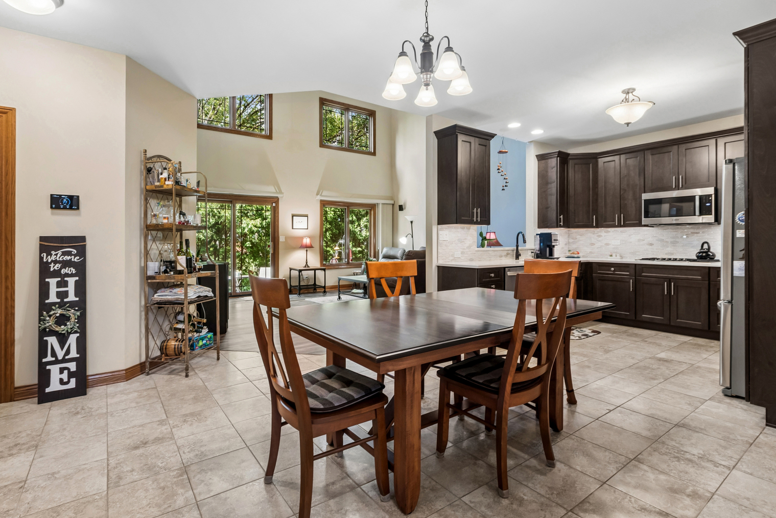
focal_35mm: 16
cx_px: 373
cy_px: 246
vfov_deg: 73.7
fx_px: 345
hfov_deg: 96.7
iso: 250
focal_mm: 10
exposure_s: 1/10
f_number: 9
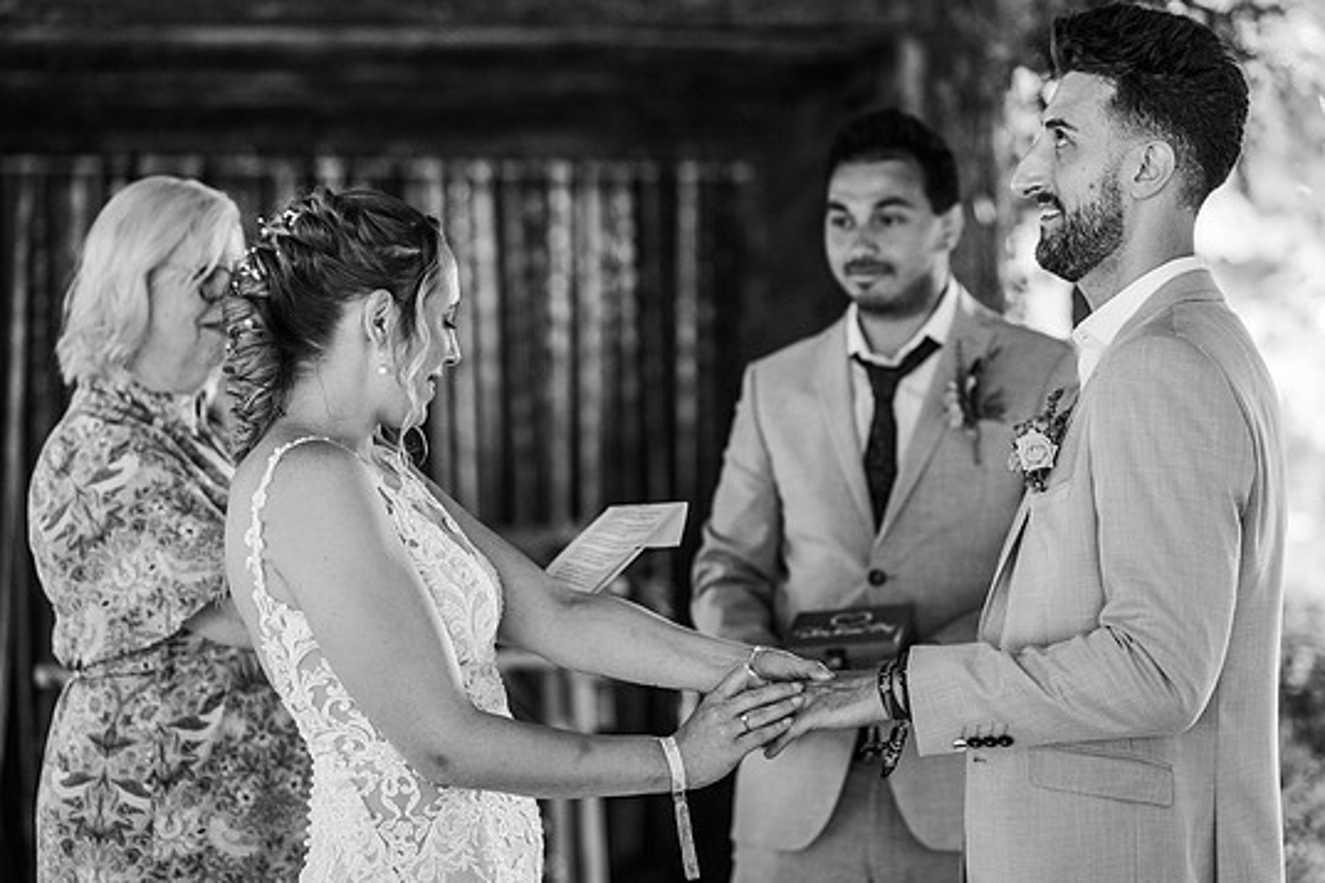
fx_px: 3385
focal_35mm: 92
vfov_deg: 14.9
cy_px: 423
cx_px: 685
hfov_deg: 22.1
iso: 1800
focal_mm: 85
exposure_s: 1/200
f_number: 2.2
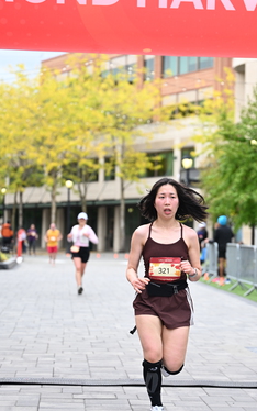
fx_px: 1243
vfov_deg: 18.8
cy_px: 220
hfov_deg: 11.8
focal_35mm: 111
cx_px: 191
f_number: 2.8
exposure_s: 1/2000
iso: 640
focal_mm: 74
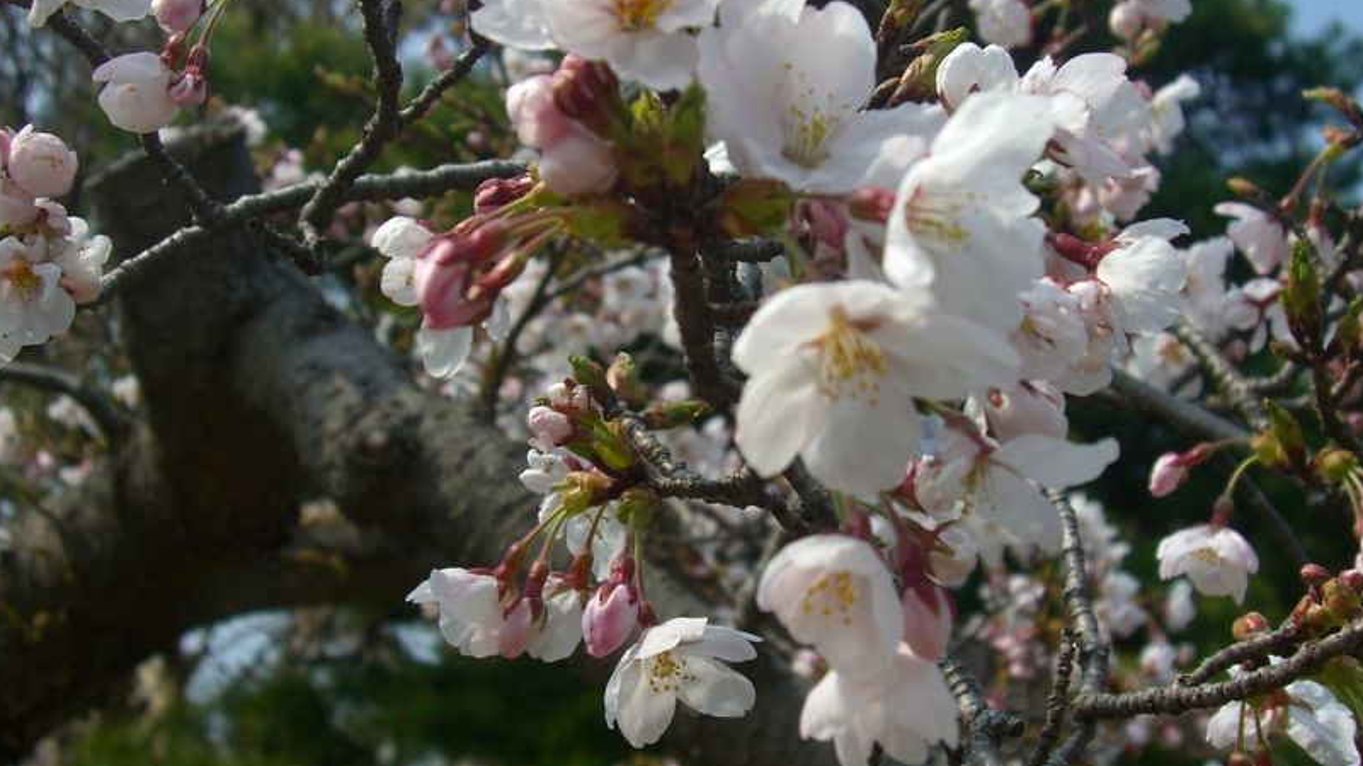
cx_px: 675
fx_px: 1843
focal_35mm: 51
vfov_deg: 23.5
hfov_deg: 40.6
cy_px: 372
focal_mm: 9.6
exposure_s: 1/320
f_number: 6.2
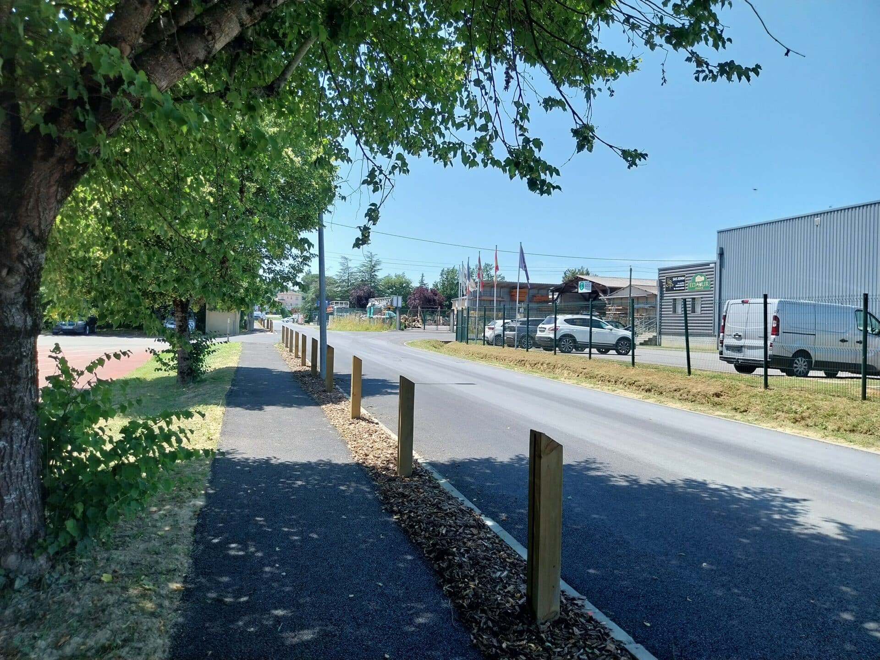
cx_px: 440
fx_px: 661
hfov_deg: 67.3
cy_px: 330
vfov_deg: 53.1
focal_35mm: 26
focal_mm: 4
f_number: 1.8
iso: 25
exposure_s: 1/506
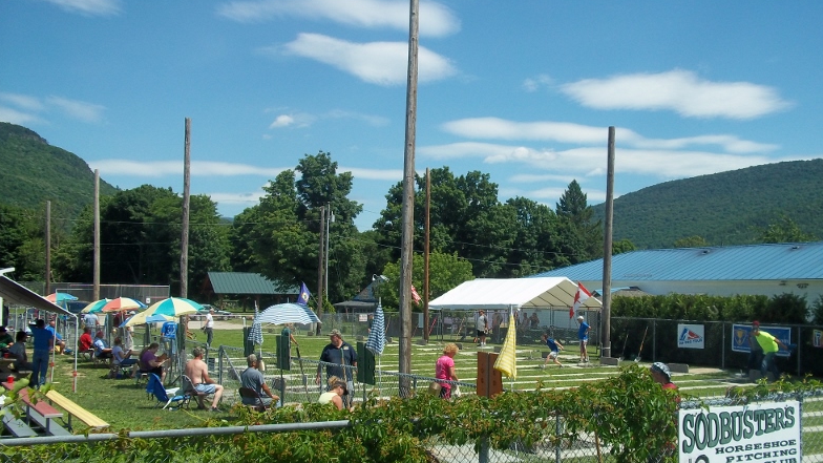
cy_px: 270
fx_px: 873
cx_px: 413
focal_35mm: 40
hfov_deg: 50.5
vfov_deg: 29.7
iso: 80
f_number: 8
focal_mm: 6.5
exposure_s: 1/200
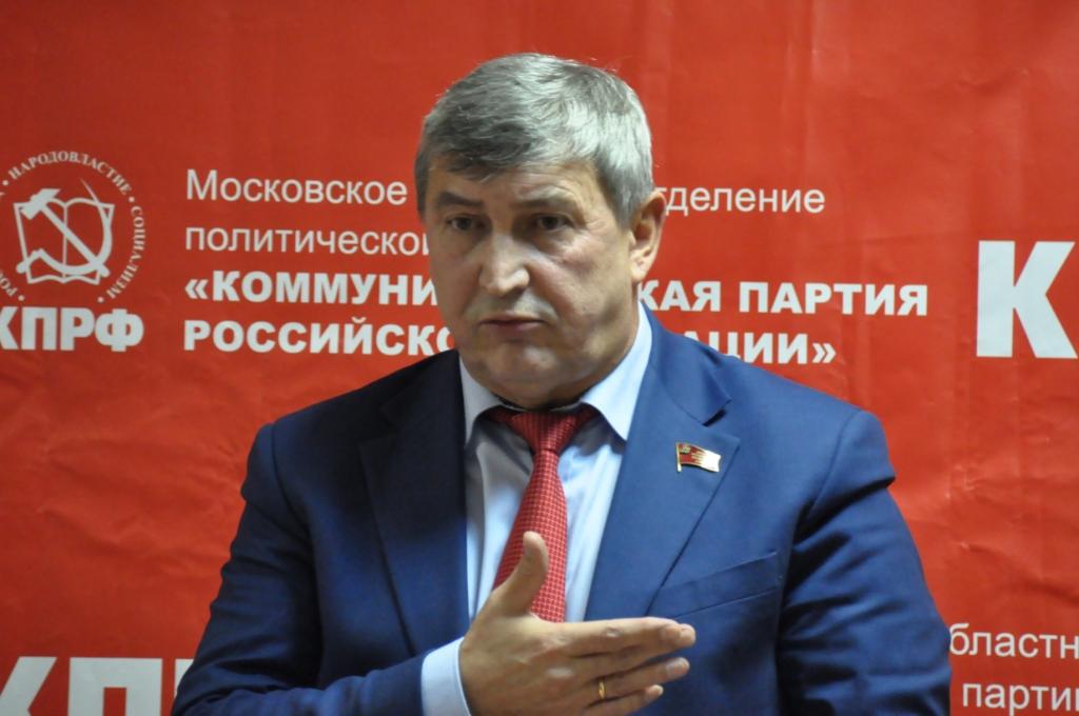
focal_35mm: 375
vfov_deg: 3.7
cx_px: 540
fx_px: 11225
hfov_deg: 5.5
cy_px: 358
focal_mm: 250
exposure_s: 1/40
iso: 3200
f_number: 6.3
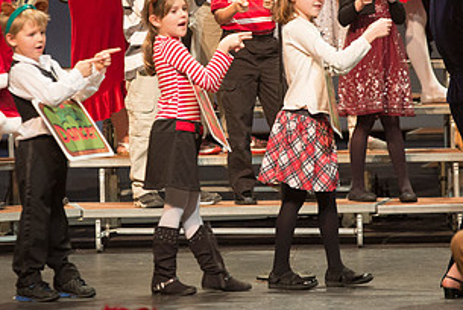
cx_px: 222
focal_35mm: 380
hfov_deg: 5.4
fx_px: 4892
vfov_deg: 3.6
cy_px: 109
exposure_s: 1/200
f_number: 2.8
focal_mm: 200
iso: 2500
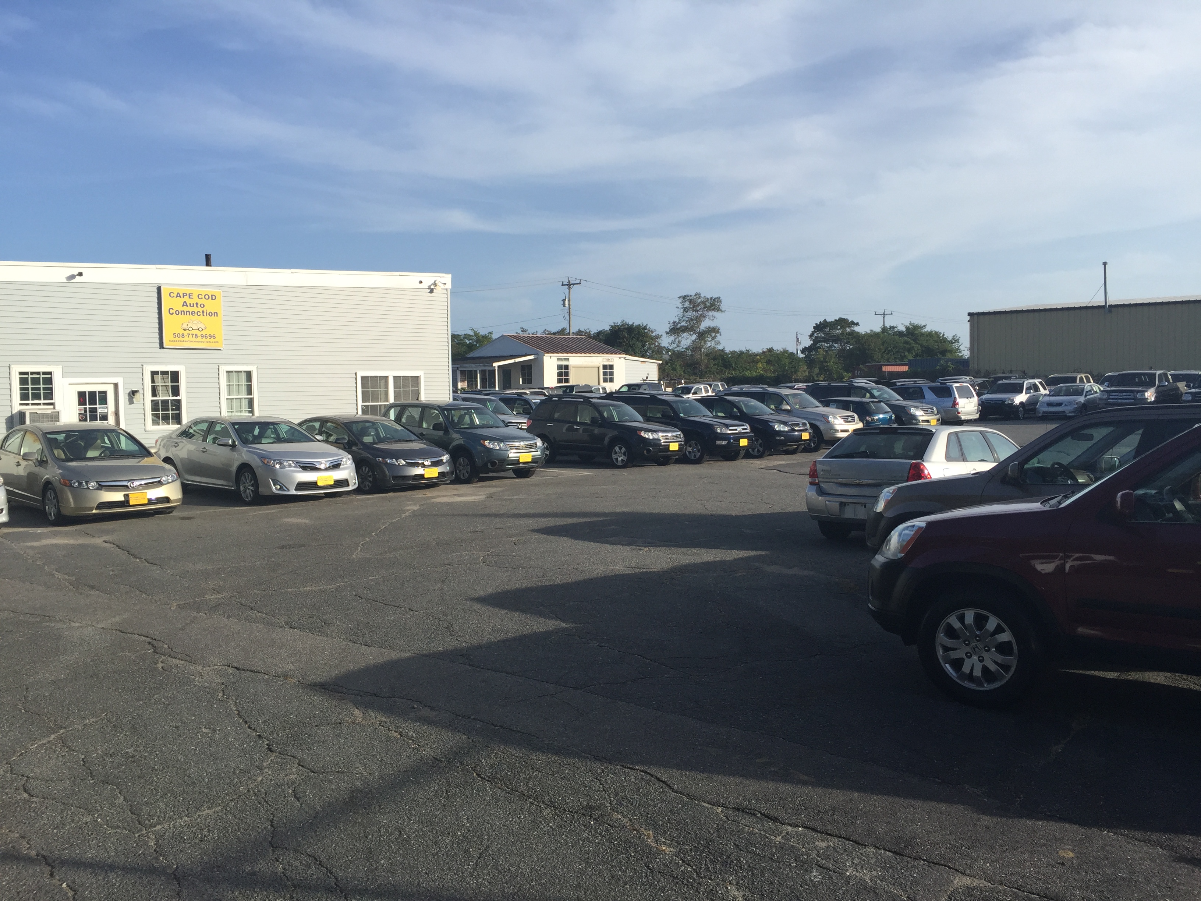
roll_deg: -1.2
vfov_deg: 48.2
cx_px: 600
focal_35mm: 29
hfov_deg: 61.7
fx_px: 1006
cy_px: 450
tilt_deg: -1.6
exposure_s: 1/1582
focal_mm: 4.15
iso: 32
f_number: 2.2
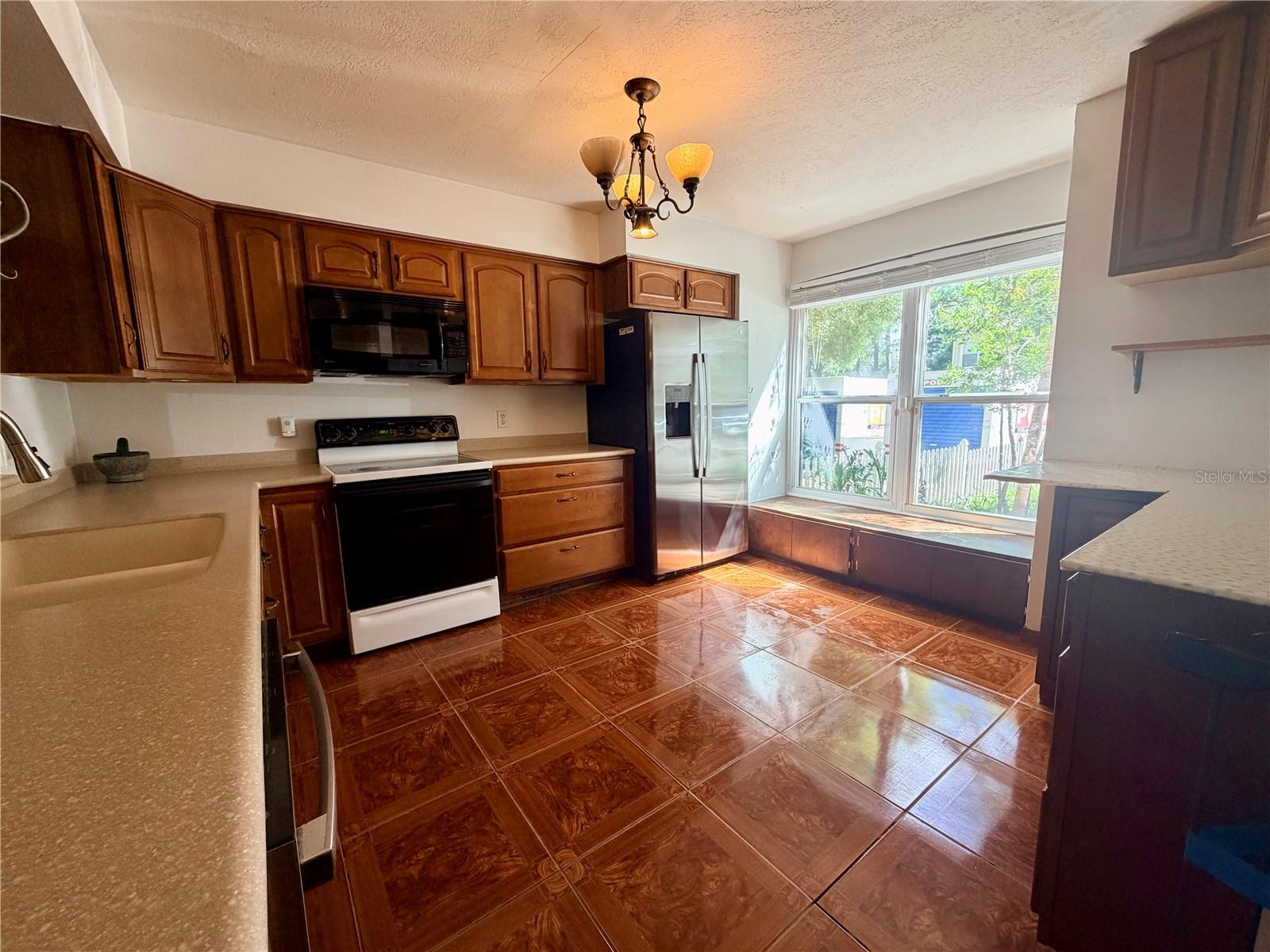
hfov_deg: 102.1
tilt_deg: -8.7
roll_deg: +1.7
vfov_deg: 85.7
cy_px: 476
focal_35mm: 14
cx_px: 635
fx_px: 514
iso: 160
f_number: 2.2
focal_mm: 2.22
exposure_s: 1/121
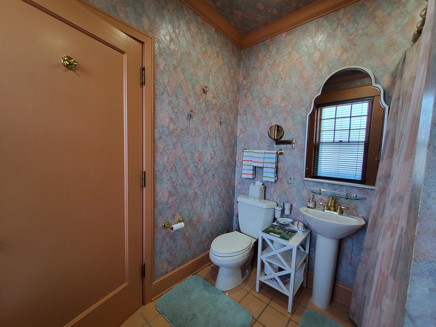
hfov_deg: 106.2
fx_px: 164
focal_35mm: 13
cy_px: 164
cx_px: 218
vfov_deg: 89.9
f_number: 2.2
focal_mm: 1.13
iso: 125
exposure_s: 1/60
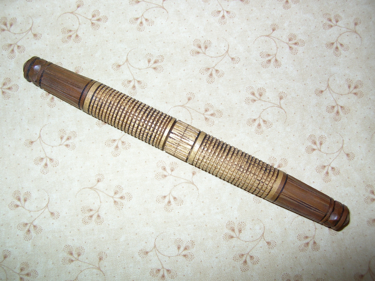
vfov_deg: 39.6
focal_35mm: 36
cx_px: 188
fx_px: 390
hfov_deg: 51.4
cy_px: 140
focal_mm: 6
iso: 50
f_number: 2.7
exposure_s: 1/60.1
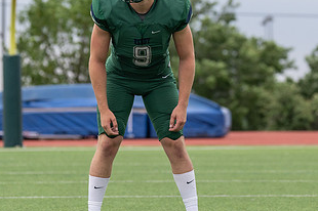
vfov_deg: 4.5
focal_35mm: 305
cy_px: 61
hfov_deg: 6.8
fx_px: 2691
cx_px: 139
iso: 250
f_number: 2.8
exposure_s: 1/1250
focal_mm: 107
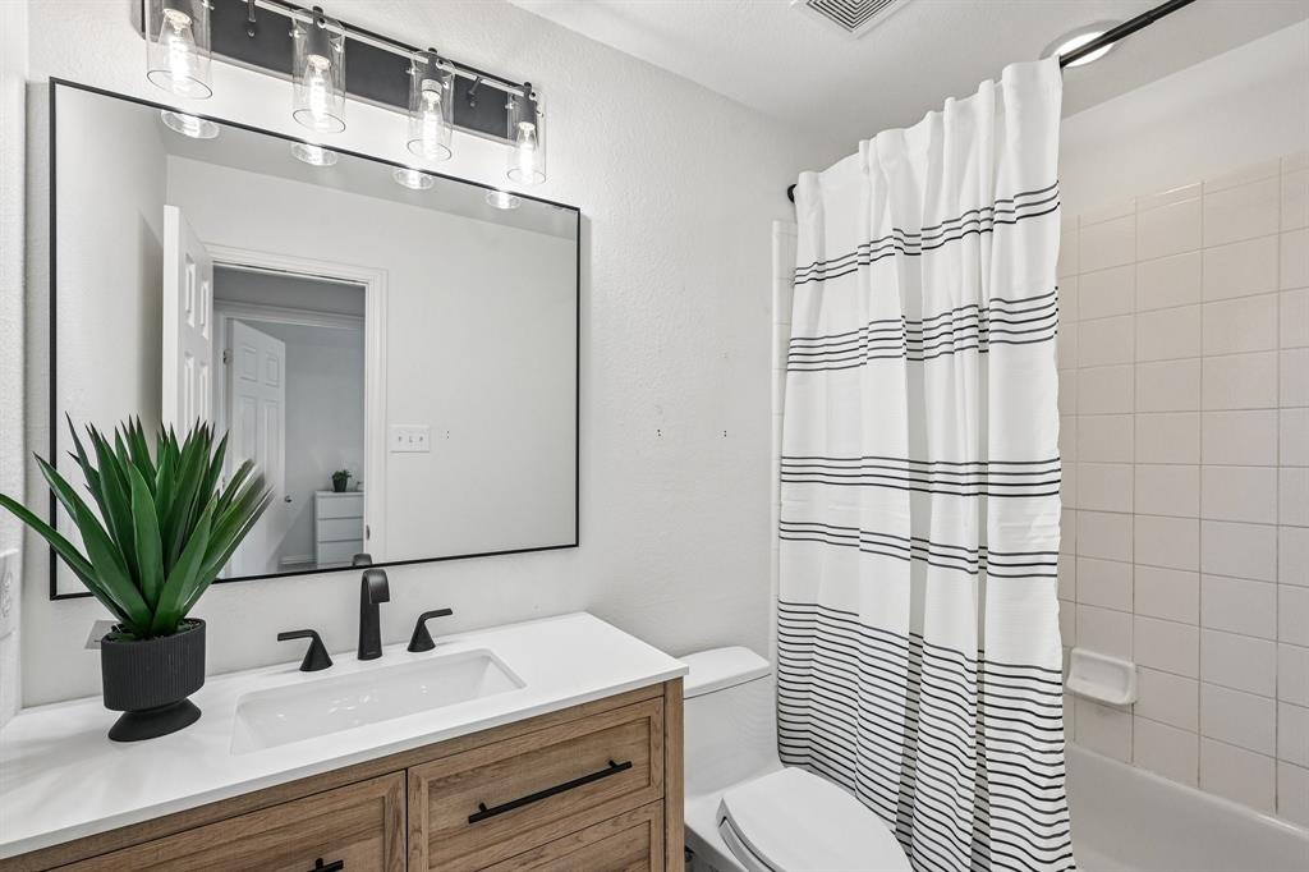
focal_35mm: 16
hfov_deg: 98.6
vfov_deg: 75.5
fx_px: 563
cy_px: 436
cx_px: 654
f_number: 8
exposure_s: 1/40
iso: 400
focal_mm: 15.5
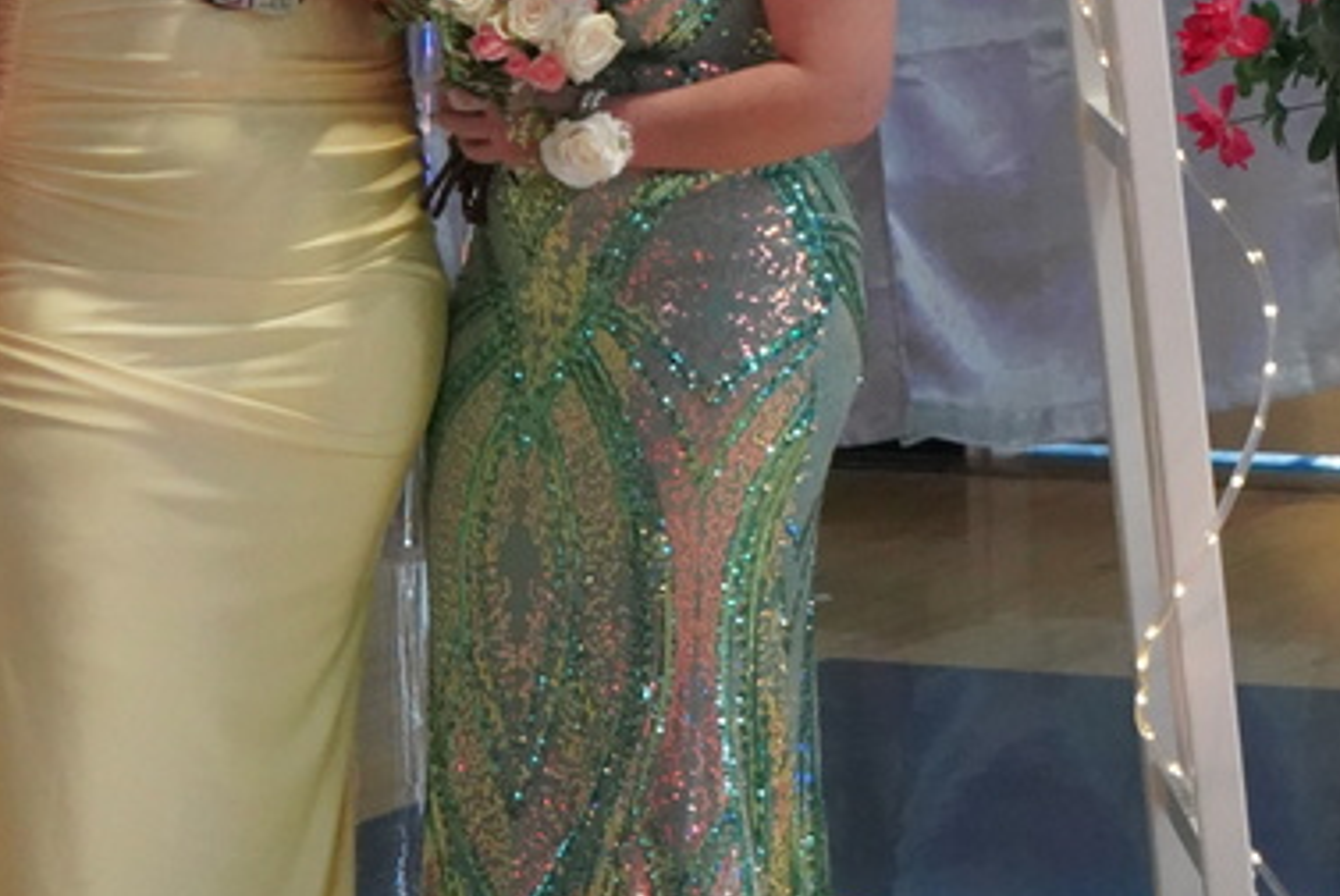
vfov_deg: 7.2
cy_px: -196
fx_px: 7077
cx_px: 506
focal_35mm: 190
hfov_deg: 10.8
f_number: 5.6
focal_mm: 70
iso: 12800
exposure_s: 1/30
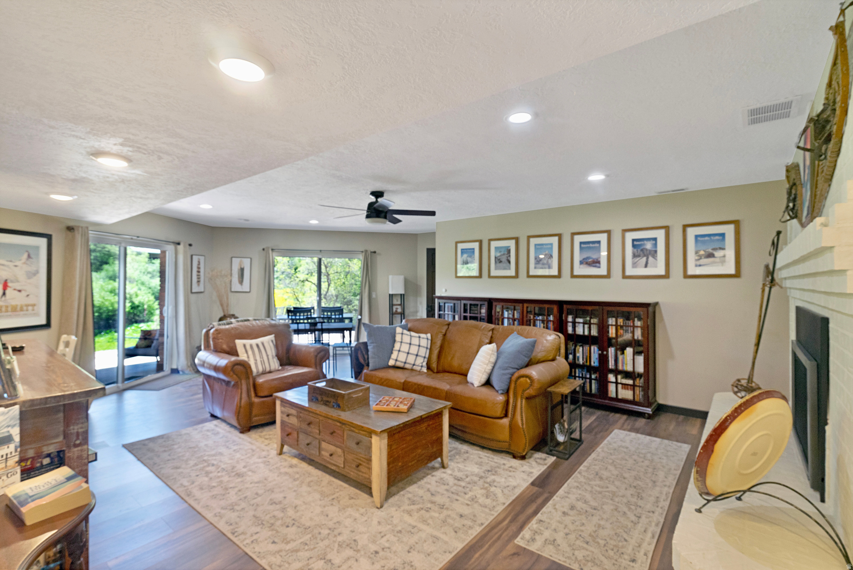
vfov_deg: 73.8
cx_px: 426
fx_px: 379
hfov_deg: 96.7
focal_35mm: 16
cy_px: 285
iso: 1250
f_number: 9
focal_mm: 16
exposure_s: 1/8
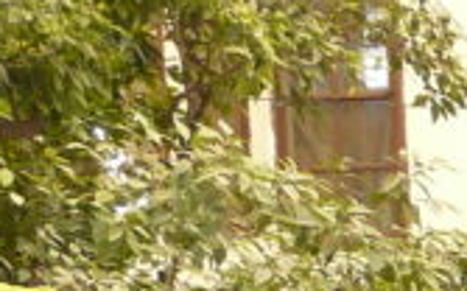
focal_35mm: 182
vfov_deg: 6.7
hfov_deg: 10.4
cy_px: 758
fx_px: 2314
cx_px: 993
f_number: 2.8
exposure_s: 1/40
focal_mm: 4.6
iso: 100
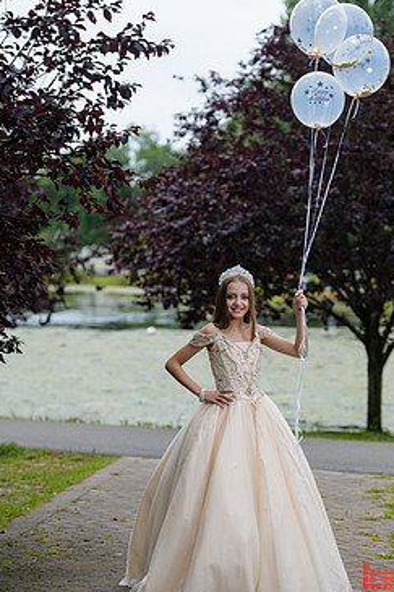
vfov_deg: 19.3
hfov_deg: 12.9
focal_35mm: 106
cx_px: 233
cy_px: 281
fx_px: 1742
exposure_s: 1/2000
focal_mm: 86
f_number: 3.2
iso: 100
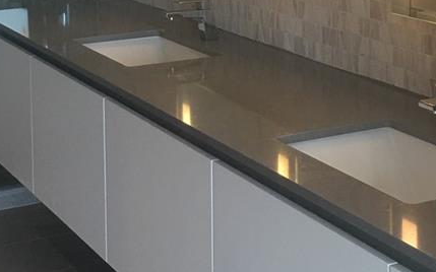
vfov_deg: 14.7
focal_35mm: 86
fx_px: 1022
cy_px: -52
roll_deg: +0.8
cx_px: 201
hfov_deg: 24.1
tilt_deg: -5.9
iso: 40
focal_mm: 4.15
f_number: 2.2
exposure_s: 1/30
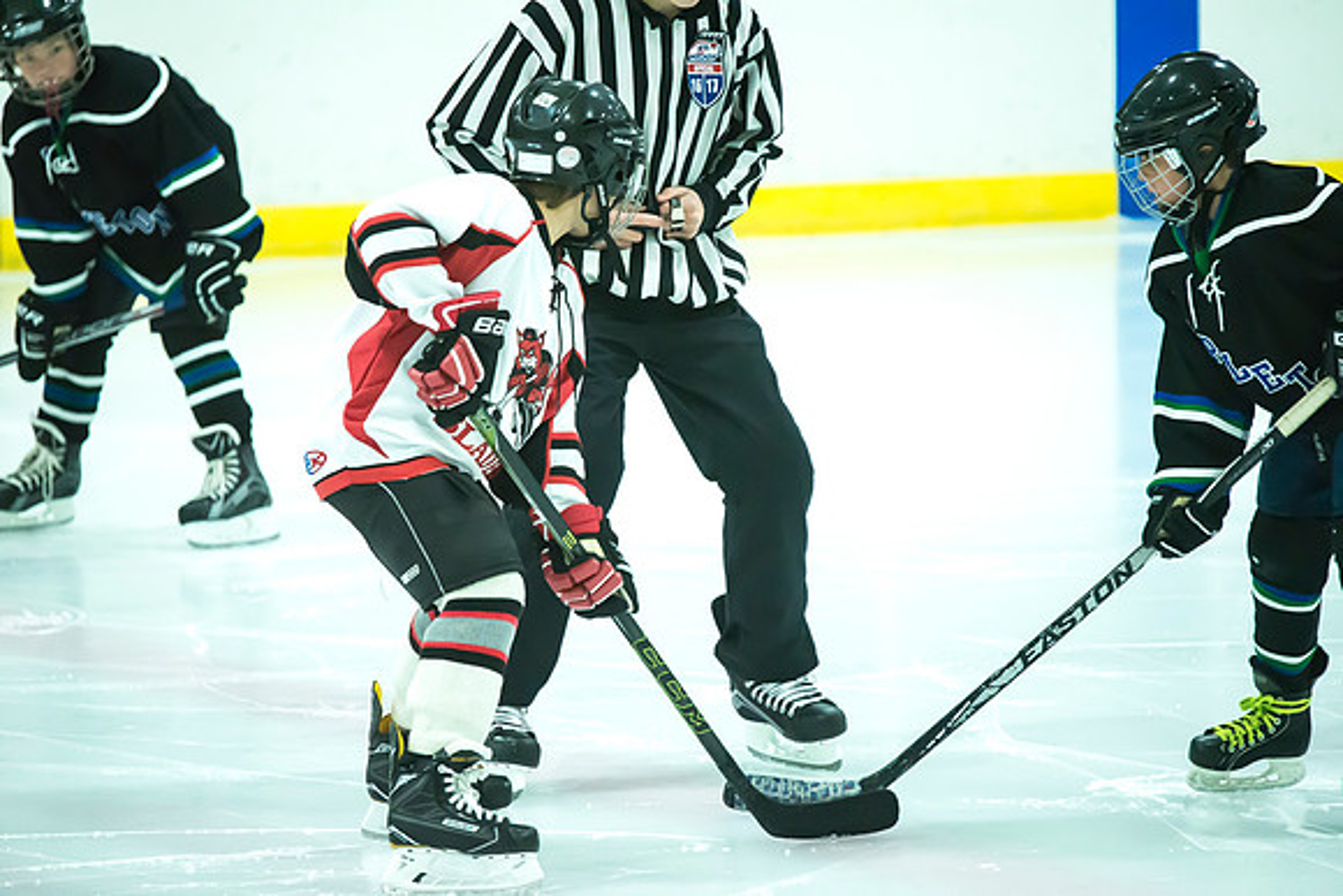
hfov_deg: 8.2
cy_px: 448
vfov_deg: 5.5
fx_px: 9328
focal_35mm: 250
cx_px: 672
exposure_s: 1/640
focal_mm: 250
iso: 6400
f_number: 5.6
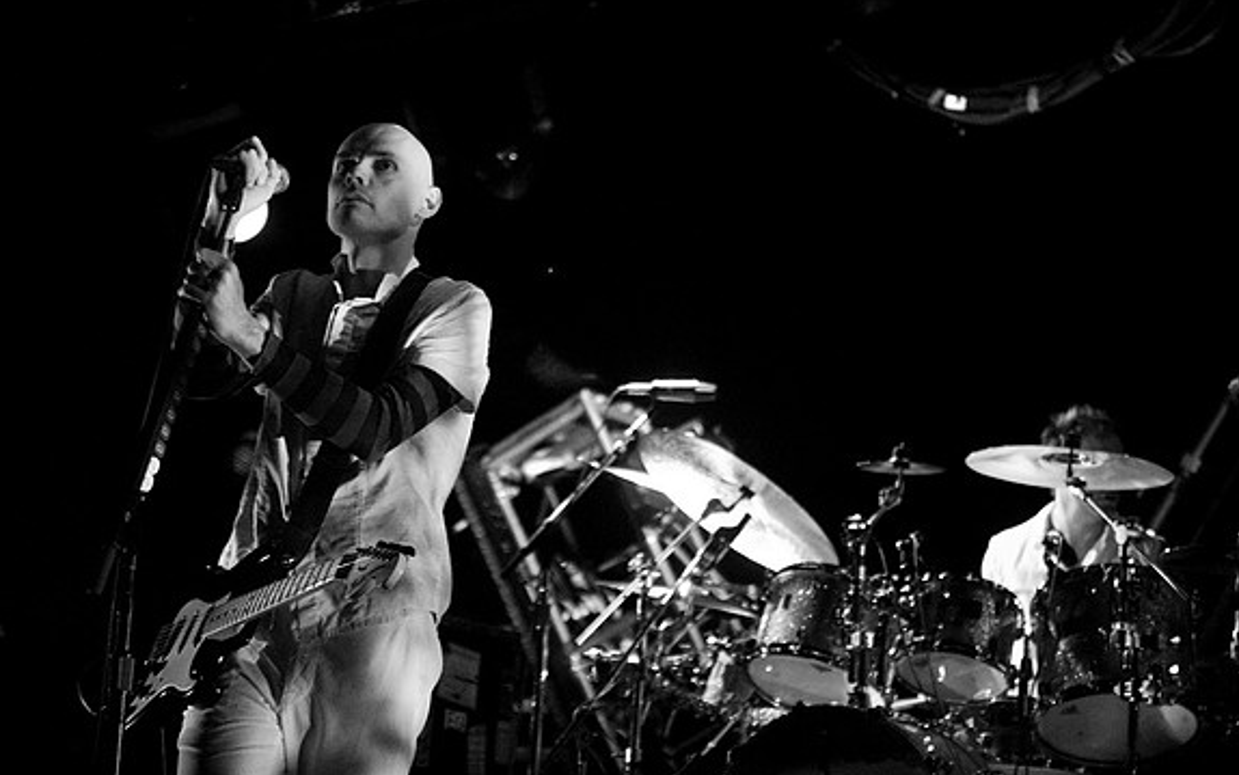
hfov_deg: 19.3
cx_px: 624
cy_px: 404
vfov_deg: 12.1
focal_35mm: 108
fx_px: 3648
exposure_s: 1/80
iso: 800
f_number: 3.5
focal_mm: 70
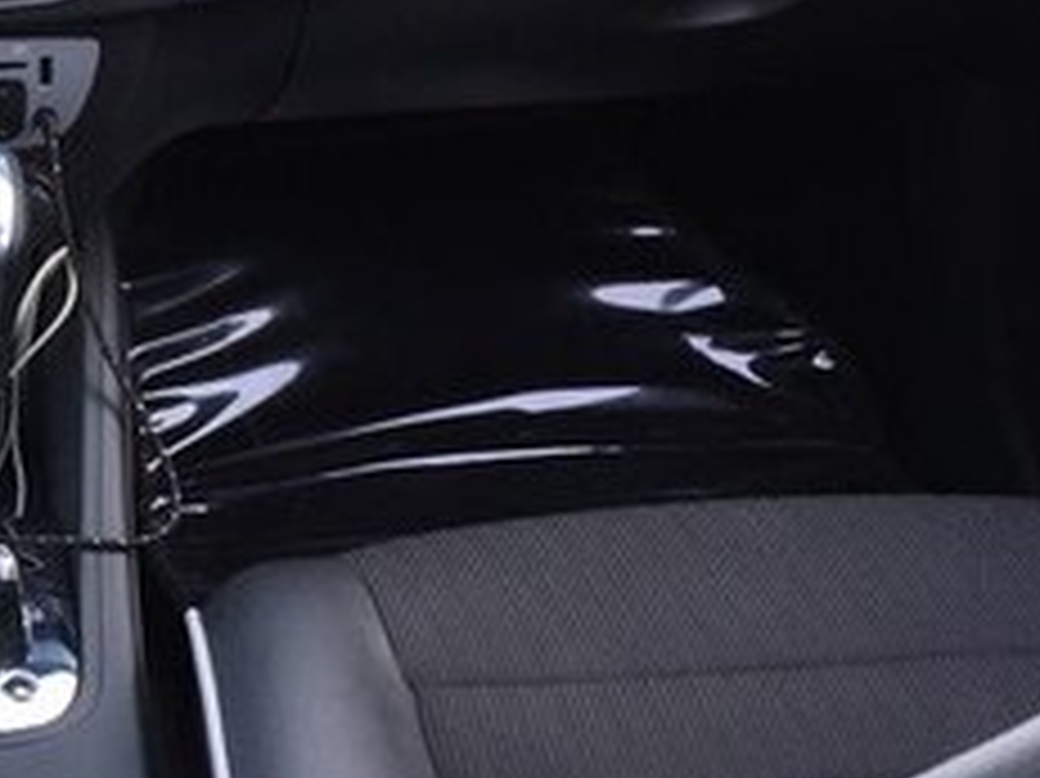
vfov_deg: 17.0
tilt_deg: -16.7
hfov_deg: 22.0
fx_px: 2492
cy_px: -133
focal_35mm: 83
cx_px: -180
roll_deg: -0.4
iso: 50
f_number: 2.2
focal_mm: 4.15
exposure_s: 1/100
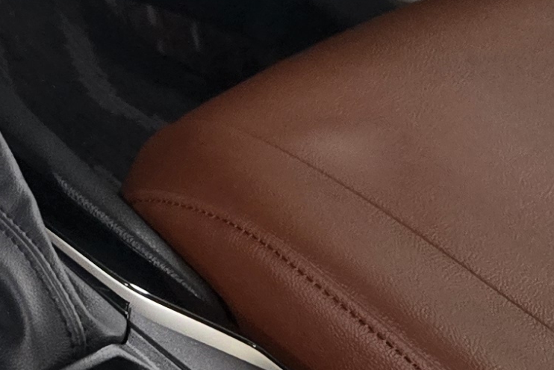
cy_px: -444
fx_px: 1985
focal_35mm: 129
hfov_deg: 14.3
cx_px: -397
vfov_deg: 9.7
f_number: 1.8
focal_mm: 5.4
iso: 400
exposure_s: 1/33.3
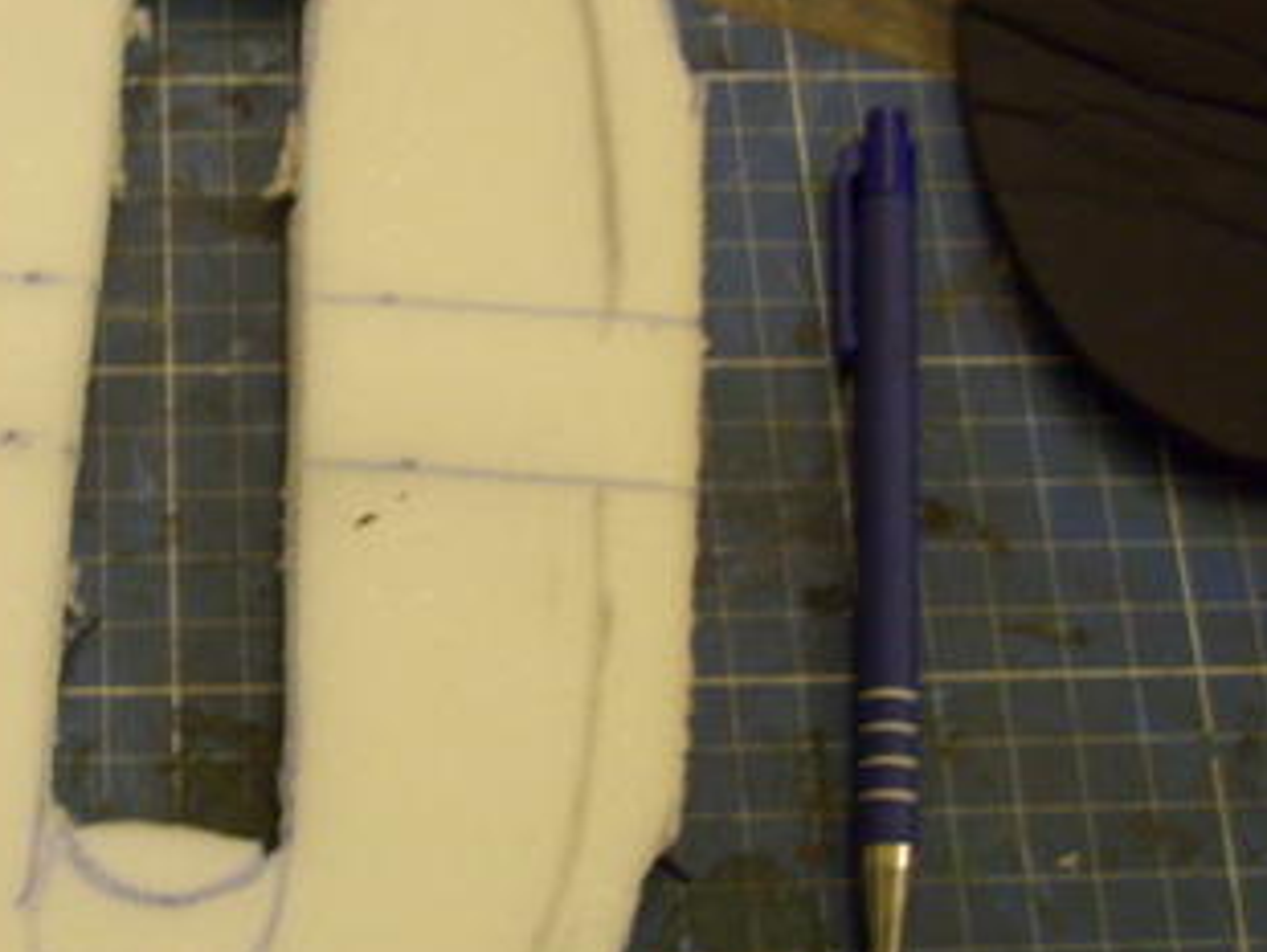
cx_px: 204
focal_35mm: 66
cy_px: 454
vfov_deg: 22.3
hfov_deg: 28.6
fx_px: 2418
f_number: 2.9
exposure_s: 1/5
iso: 160
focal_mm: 5.7
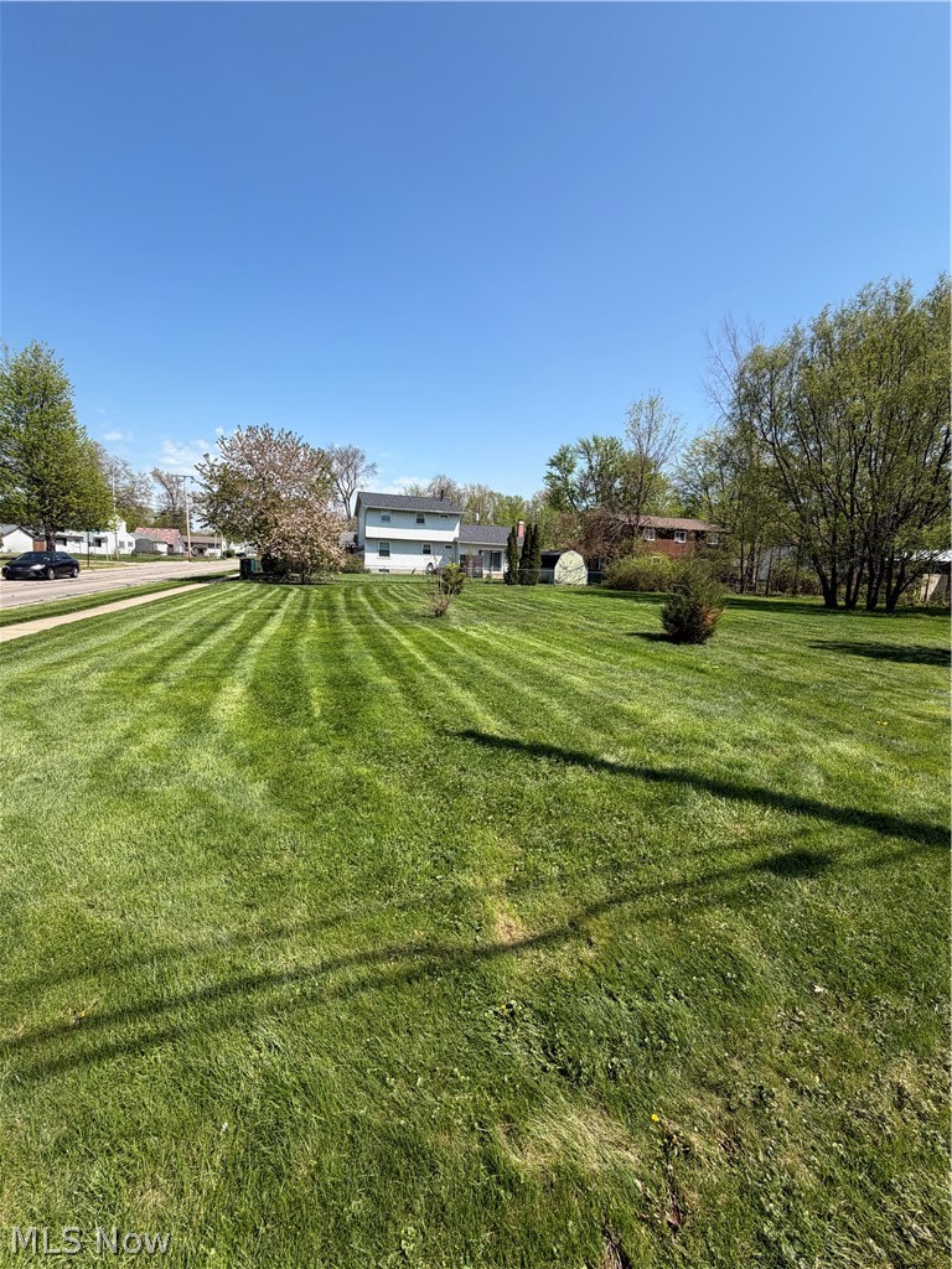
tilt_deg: -6.8
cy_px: 634
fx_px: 513
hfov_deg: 85.7
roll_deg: -2.8
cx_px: 476
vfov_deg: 102.1
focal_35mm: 14
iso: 25
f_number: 2.2
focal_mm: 2.22
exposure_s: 1/770
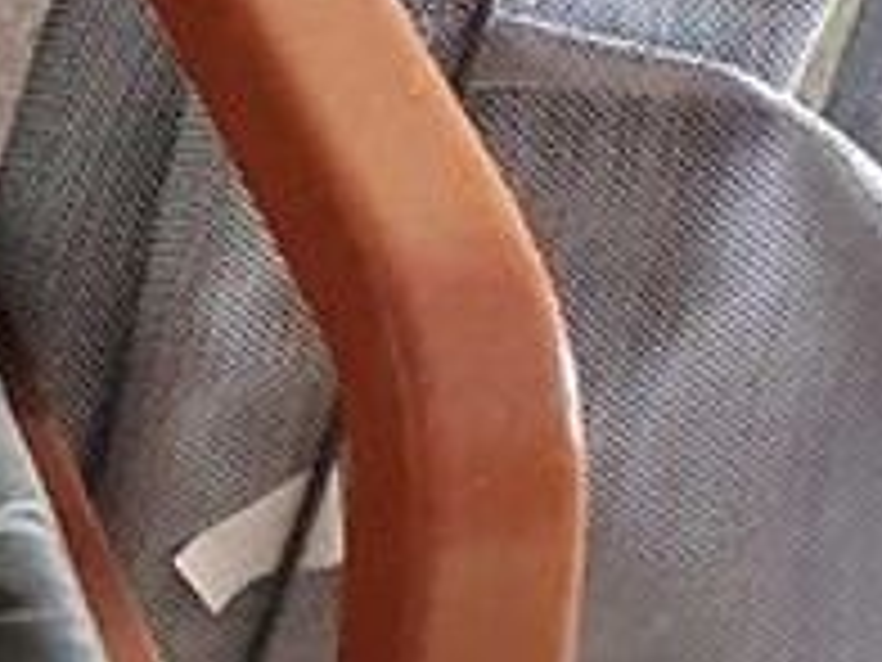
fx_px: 4510
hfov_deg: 10.7
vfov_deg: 8.3
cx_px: -526
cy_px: -74
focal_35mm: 177
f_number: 1.5
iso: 1000
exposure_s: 1/10
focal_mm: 4.32
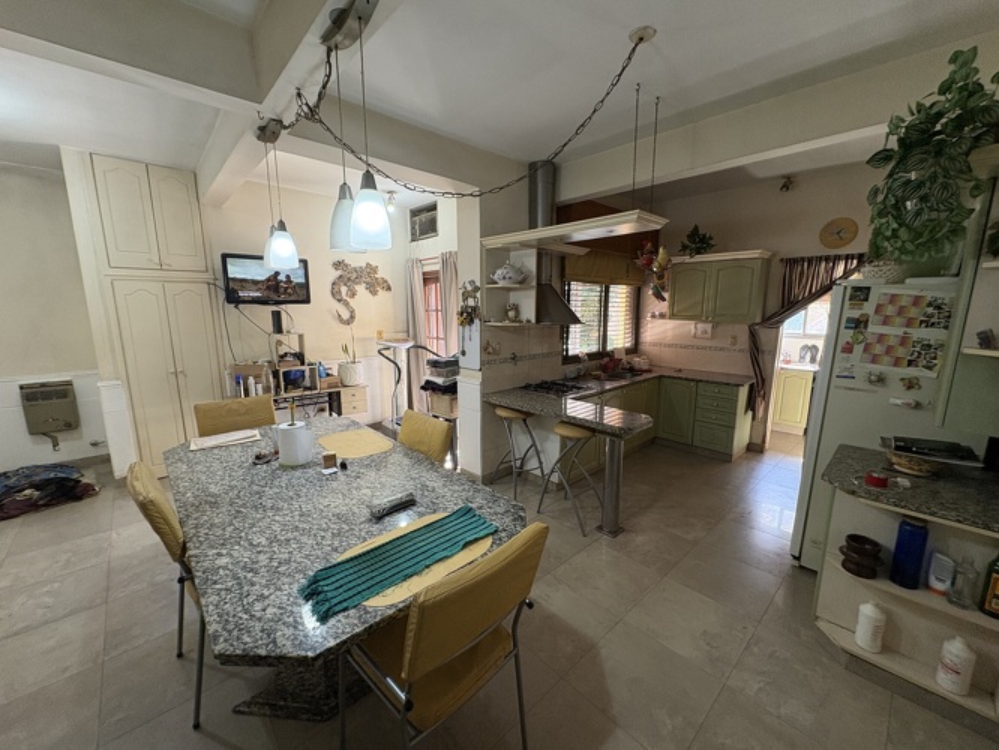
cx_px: 500
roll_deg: +0.7
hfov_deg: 102.0
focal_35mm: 14
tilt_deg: -9.7
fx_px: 404
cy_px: 375
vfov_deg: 85.7
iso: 200
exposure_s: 1/50
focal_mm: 2.22
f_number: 2.2
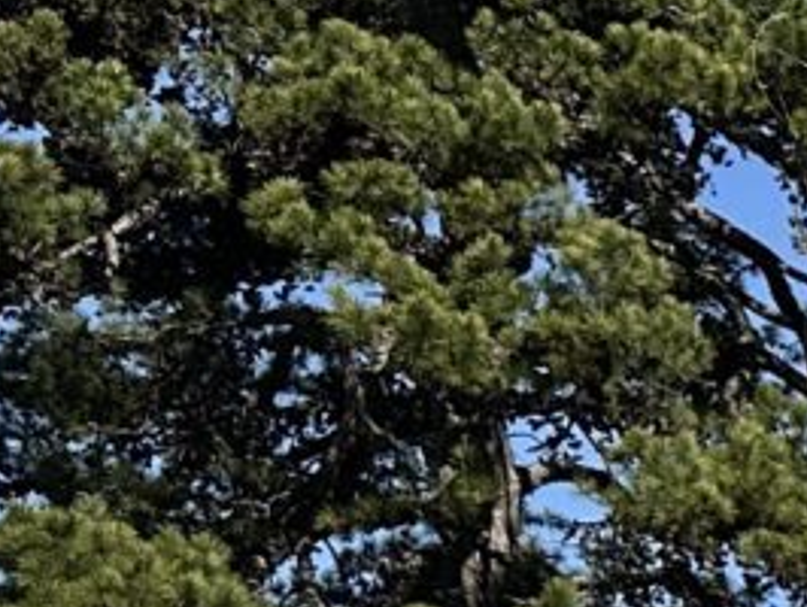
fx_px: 4037
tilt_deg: -3.0
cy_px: 1481
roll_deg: -1.8
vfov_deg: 7.9
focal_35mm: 173
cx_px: 2588
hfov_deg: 8.9
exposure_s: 1/5848
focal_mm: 6.86
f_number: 1.78
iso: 80
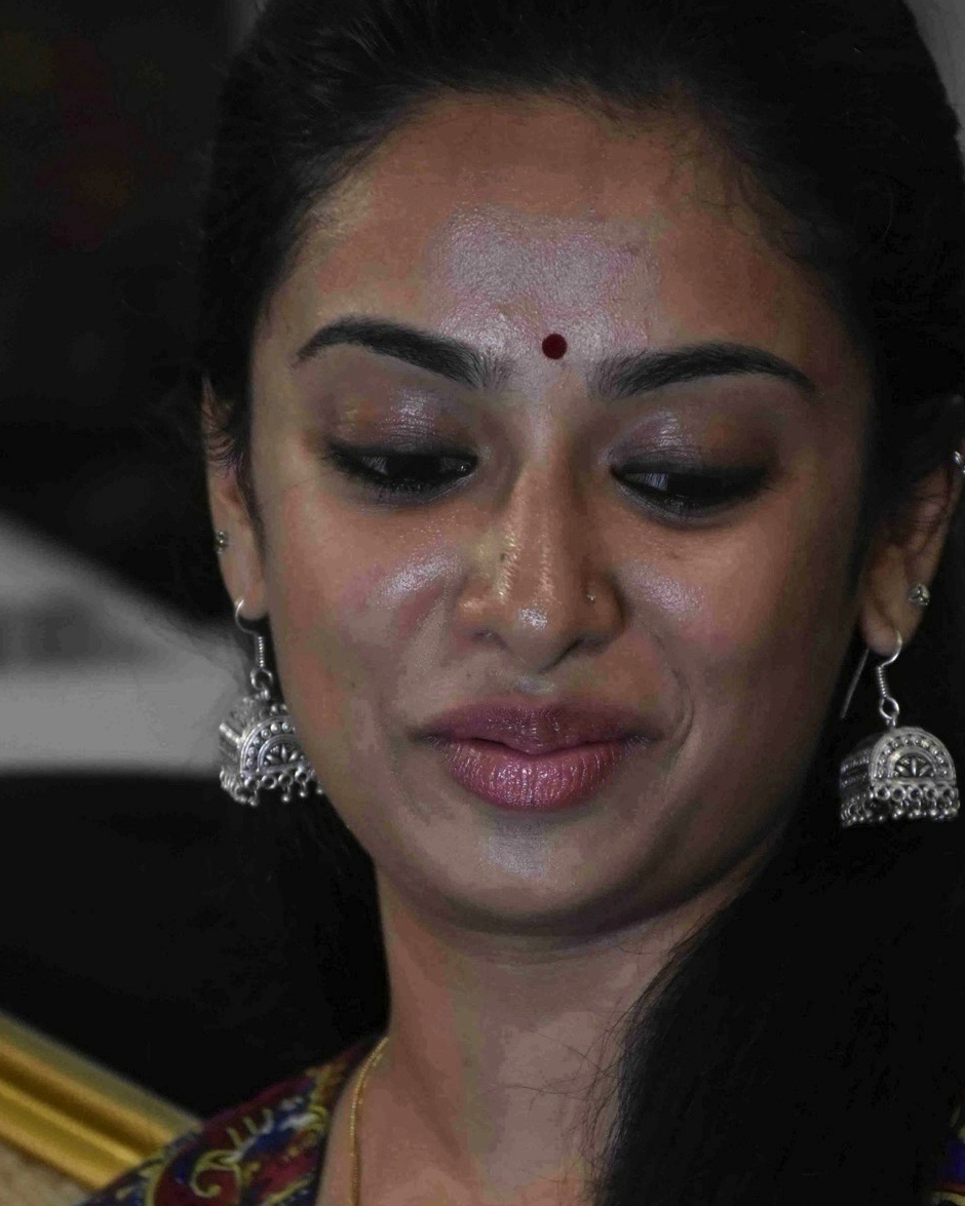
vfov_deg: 5.9
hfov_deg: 4.7
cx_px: 515
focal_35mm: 327
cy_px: 652
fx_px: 11674
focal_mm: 140
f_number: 5.6
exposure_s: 1/100
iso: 2500
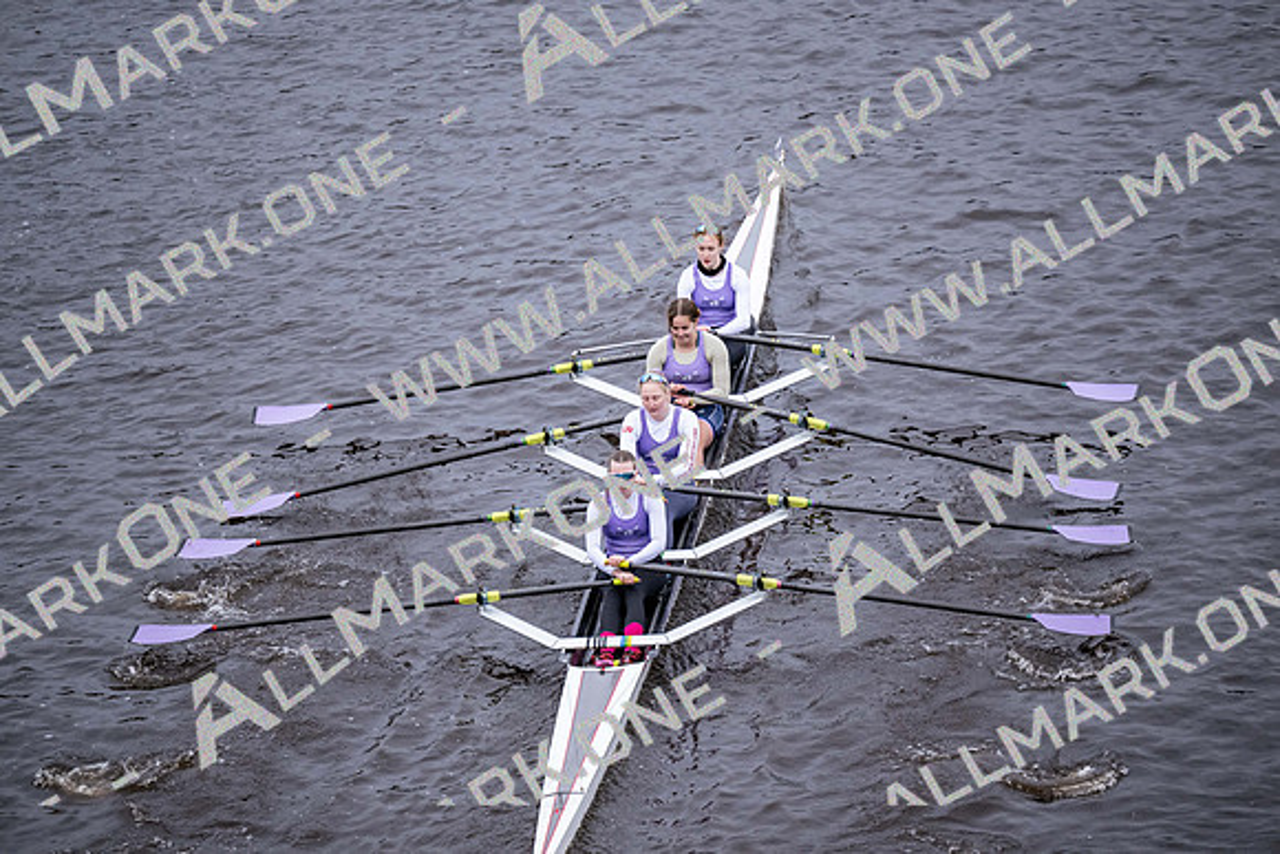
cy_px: 427
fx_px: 7112
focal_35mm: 200
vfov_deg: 6.9
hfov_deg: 10.3
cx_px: 640
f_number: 2.8
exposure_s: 1/2000
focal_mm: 200
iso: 2200
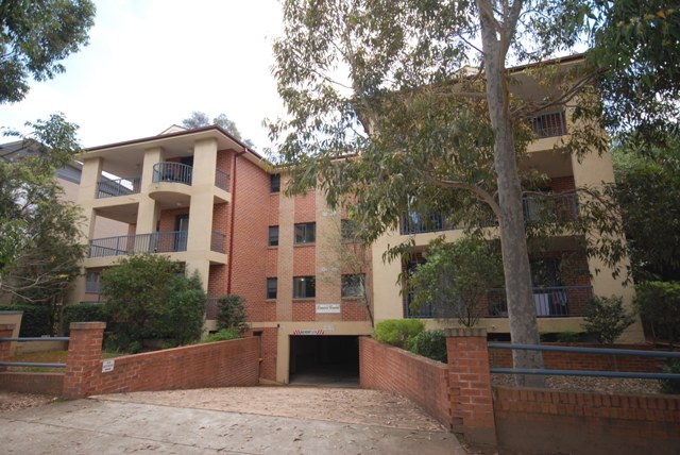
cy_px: 228
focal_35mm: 21
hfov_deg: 81.2
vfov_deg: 59.6
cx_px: 340
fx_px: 397
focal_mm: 14
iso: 160
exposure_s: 1/125
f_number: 4.8
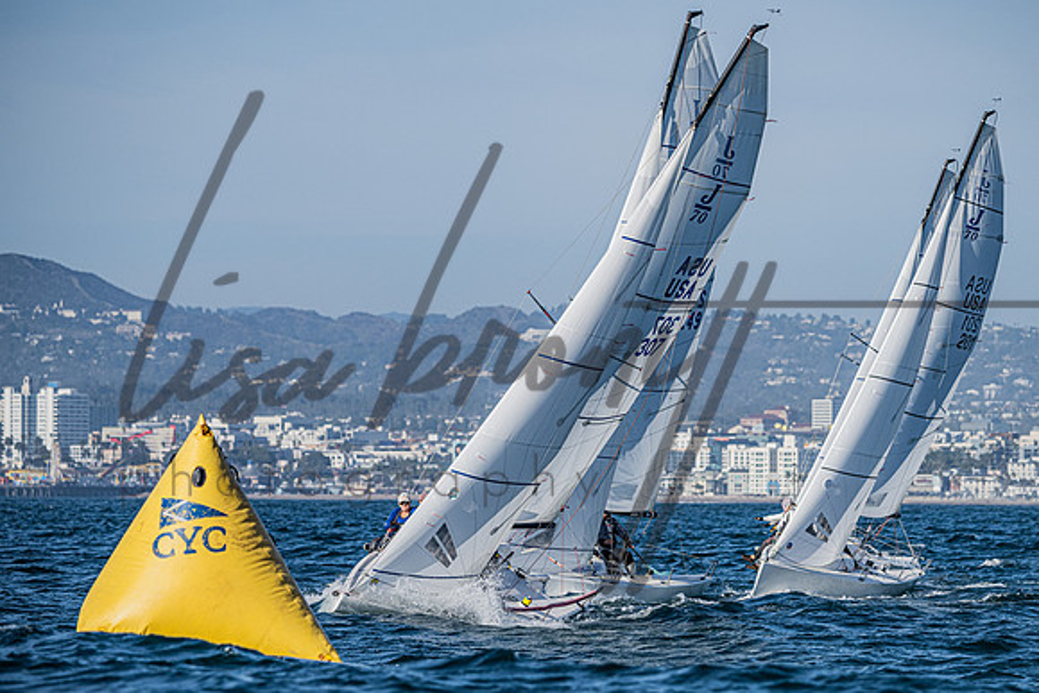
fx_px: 7057
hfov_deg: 8.4
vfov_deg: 5.6
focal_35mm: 244
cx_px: 595
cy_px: 410
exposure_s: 1/3200
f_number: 5.6
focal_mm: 195
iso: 320
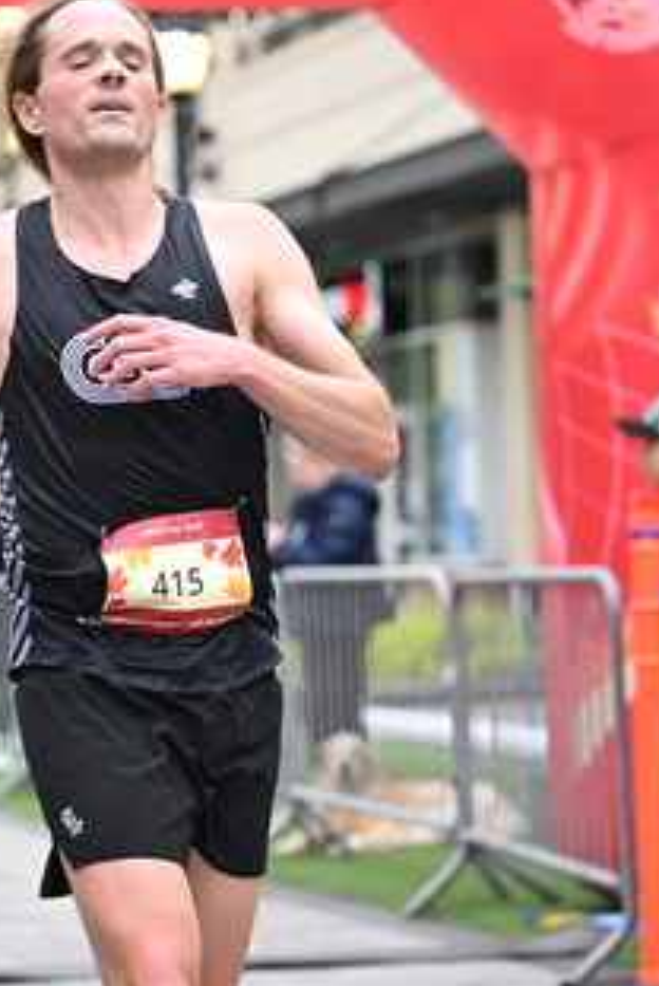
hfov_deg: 10.1
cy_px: 498
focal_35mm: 136
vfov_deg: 15.1
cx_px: 176
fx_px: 3726
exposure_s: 1/1000
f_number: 2.8
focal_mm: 77
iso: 1600
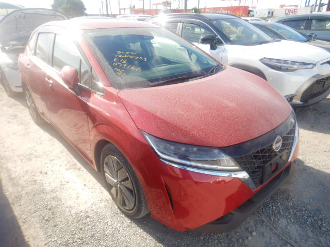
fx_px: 229
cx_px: 165
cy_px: 124
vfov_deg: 56.8
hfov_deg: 71.6
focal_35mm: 24
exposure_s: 1/100
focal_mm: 4.3
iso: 125
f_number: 2.8
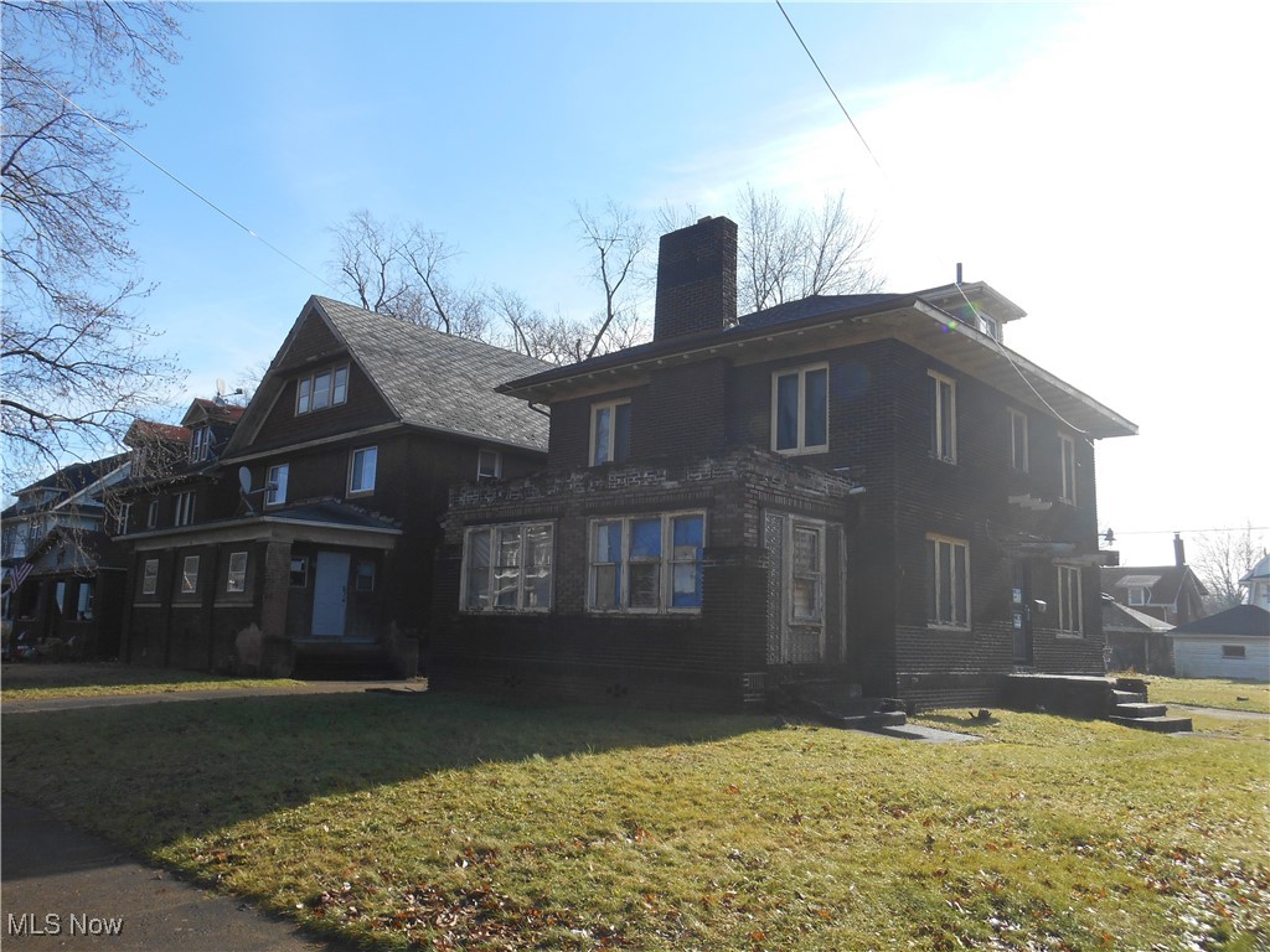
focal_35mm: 26
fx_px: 954
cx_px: 635
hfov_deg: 67.3
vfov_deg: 53.1
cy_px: 476
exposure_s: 1/500
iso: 80
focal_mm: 4.7
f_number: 3.4
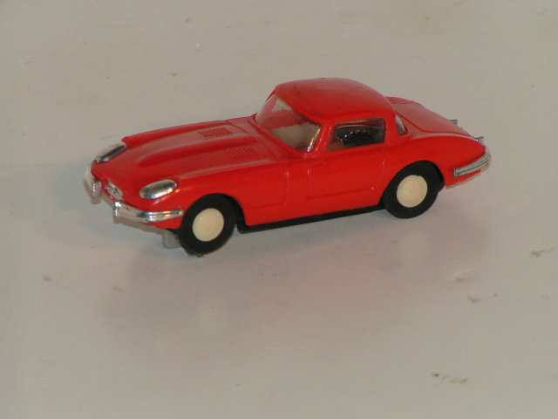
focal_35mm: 380
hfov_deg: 5.2
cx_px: 279
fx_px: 6125
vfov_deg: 3.9
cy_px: 210
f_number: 5.6
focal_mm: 58
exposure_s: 1/400
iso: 100
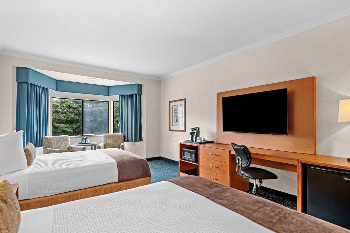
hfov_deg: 93.3
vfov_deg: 70.4
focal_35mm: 17
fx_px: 165
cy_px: 116
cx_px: 175
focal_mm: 17
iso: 800
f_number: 7.1
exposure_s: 1/30
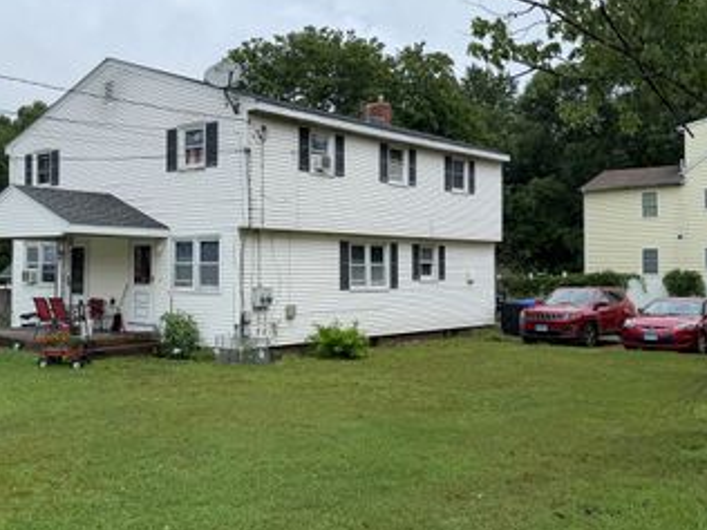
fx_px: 776
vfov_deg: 37.7
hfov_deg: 48.2
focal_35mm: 38
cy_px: 247
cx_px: 235
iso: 80
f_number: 1.78
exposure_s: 1/3279
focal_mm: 6.76
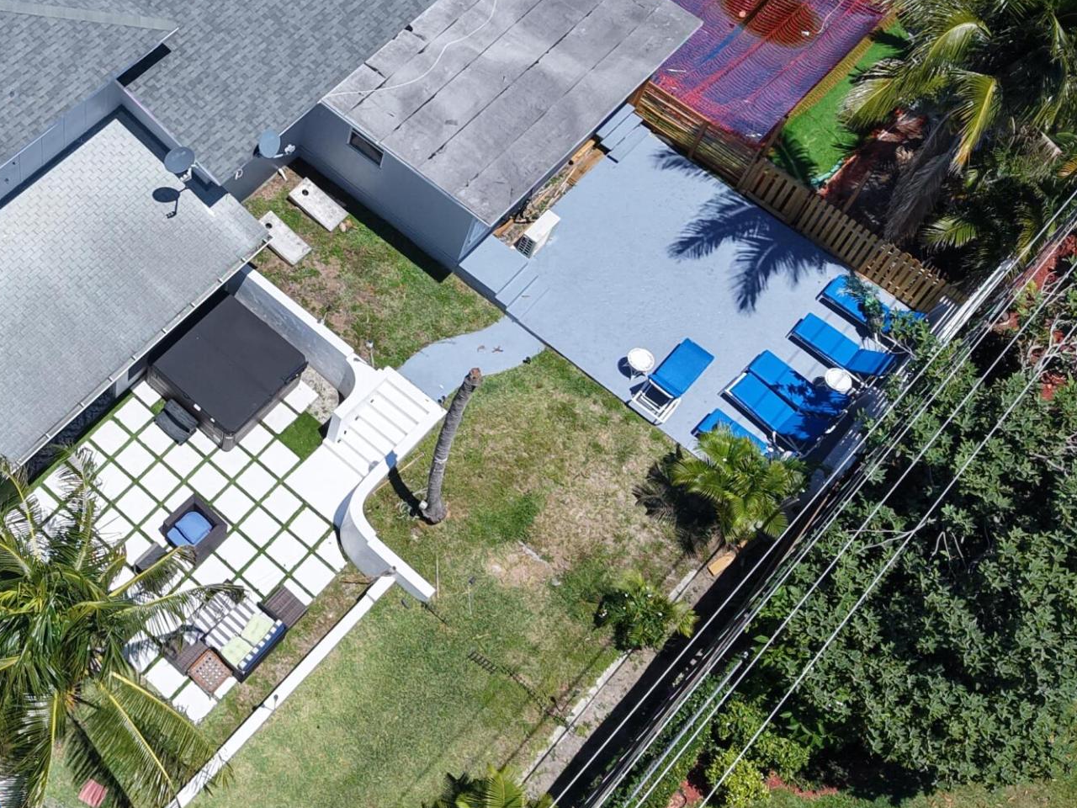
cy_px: 172
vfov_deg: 26.6
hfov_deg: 33.6
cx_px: 101
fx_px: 1680
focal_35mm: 54
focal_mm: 8.67
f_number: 1.8
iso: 210
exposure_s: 1/6000
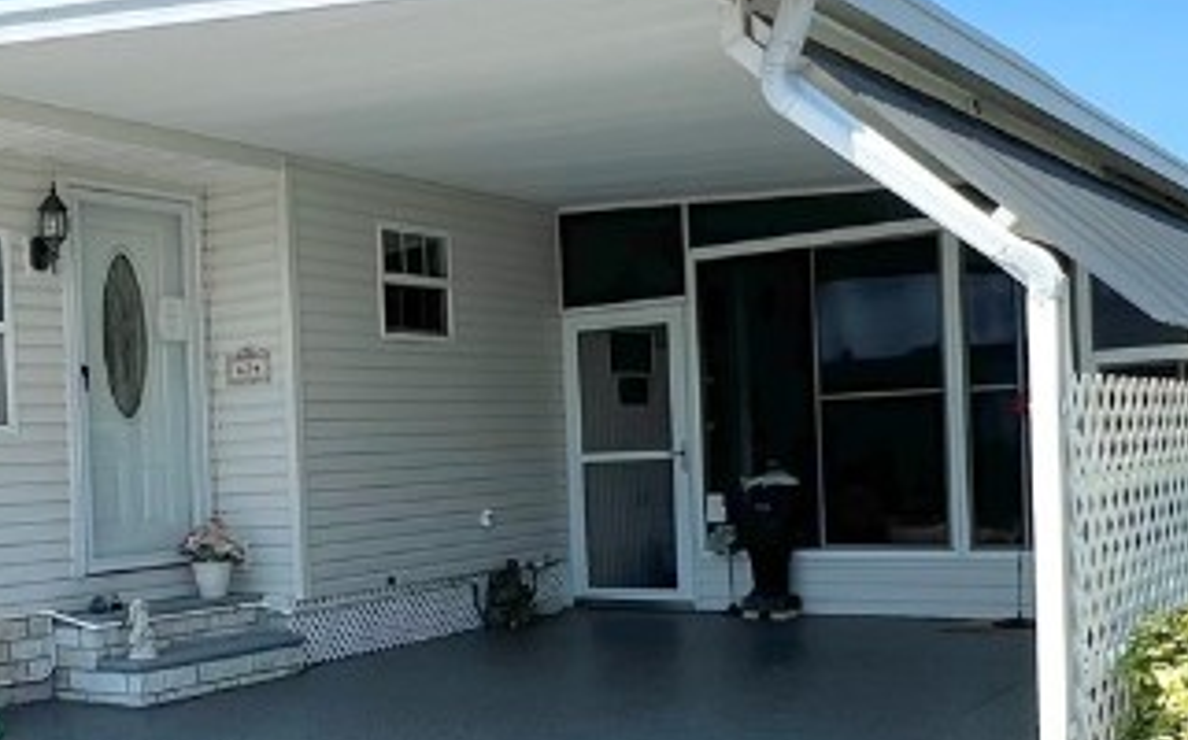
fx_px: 1423
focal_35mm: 44
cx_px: 329
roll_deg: +2.4
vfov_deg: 29.0
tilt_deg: -1.9
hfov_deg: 44.1
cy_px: 474
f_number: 1.8
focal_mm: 1.57
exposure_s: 1/1130
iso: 32
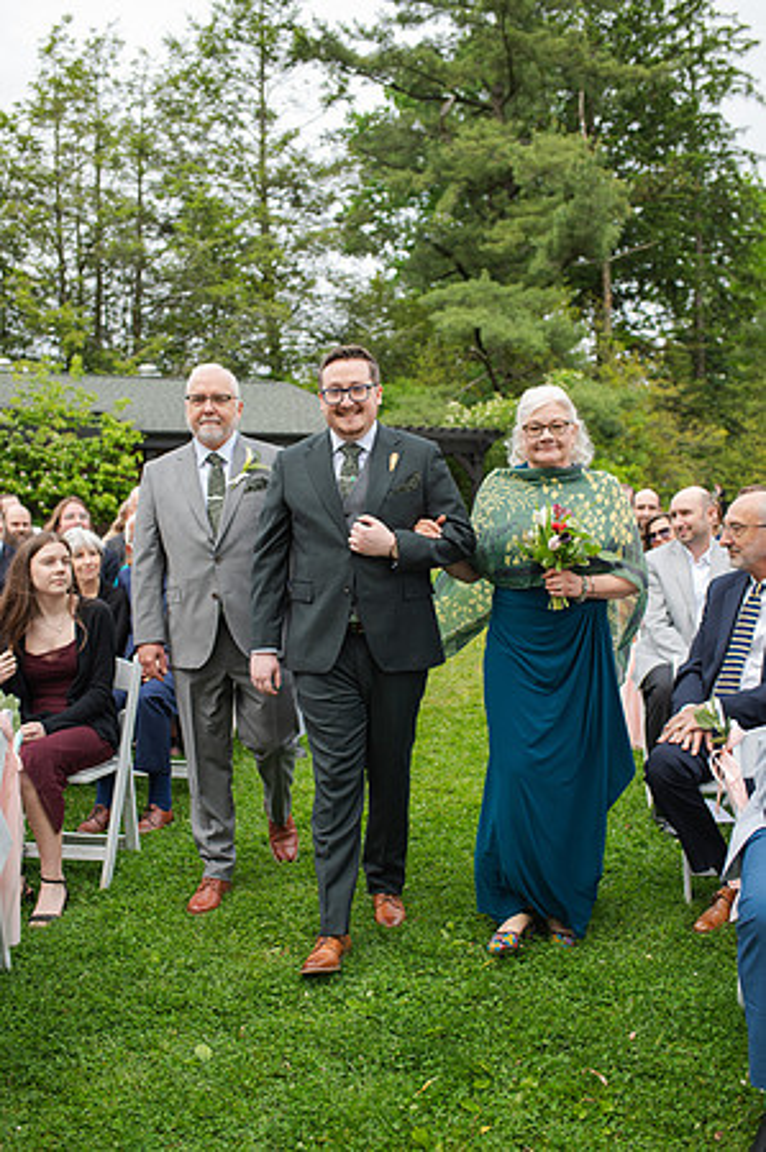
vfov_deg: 54.5
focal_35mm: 35
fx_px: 1120
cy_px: 576
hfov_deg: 37.8
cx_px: 383
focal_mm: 35
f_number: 3.5
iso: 140
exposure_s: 1/400
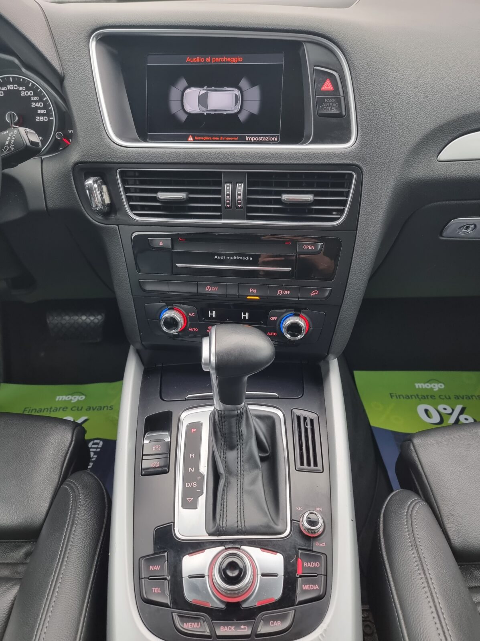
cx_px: 240
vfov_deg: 71.6
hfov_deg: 56.7
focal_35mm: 24
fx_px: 444
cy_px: 320
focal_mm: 6.7
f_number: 1.8
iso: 200
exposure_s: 1/50
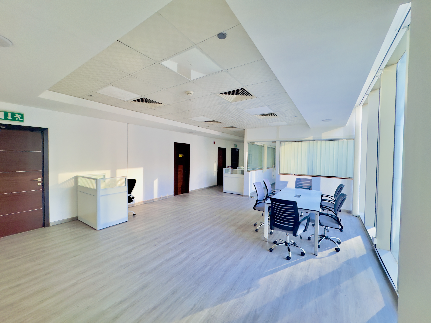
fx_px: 174
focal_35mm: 14
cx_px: 216
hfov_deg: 102.1
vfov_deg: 85.7
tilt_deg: -1.6
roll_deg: +0.0
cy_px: 162
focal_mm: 2.22
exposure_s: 1/99
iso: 320
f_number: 2.2
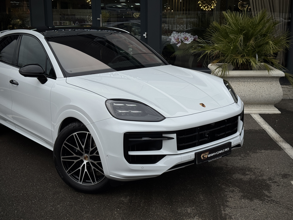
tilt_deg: -13.2
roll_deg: -0.3
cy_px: 110
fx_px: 406
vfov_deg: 30.3
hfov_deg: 39.7
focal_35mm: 48
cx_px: 146
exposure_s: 1/2331
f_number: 1.78
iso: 64
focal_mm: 6.76
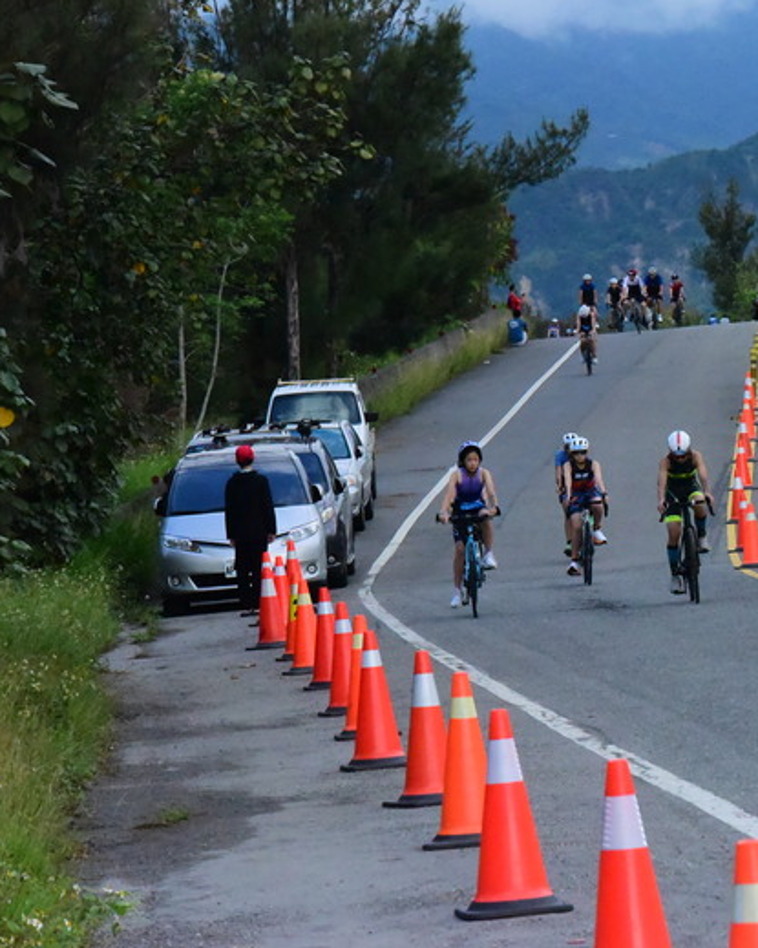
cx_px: 696
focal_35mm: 247
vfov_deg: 7.8
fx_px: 6928
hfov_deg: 6.2
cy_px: 474
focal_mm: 175
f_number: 14
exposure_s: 1/4000
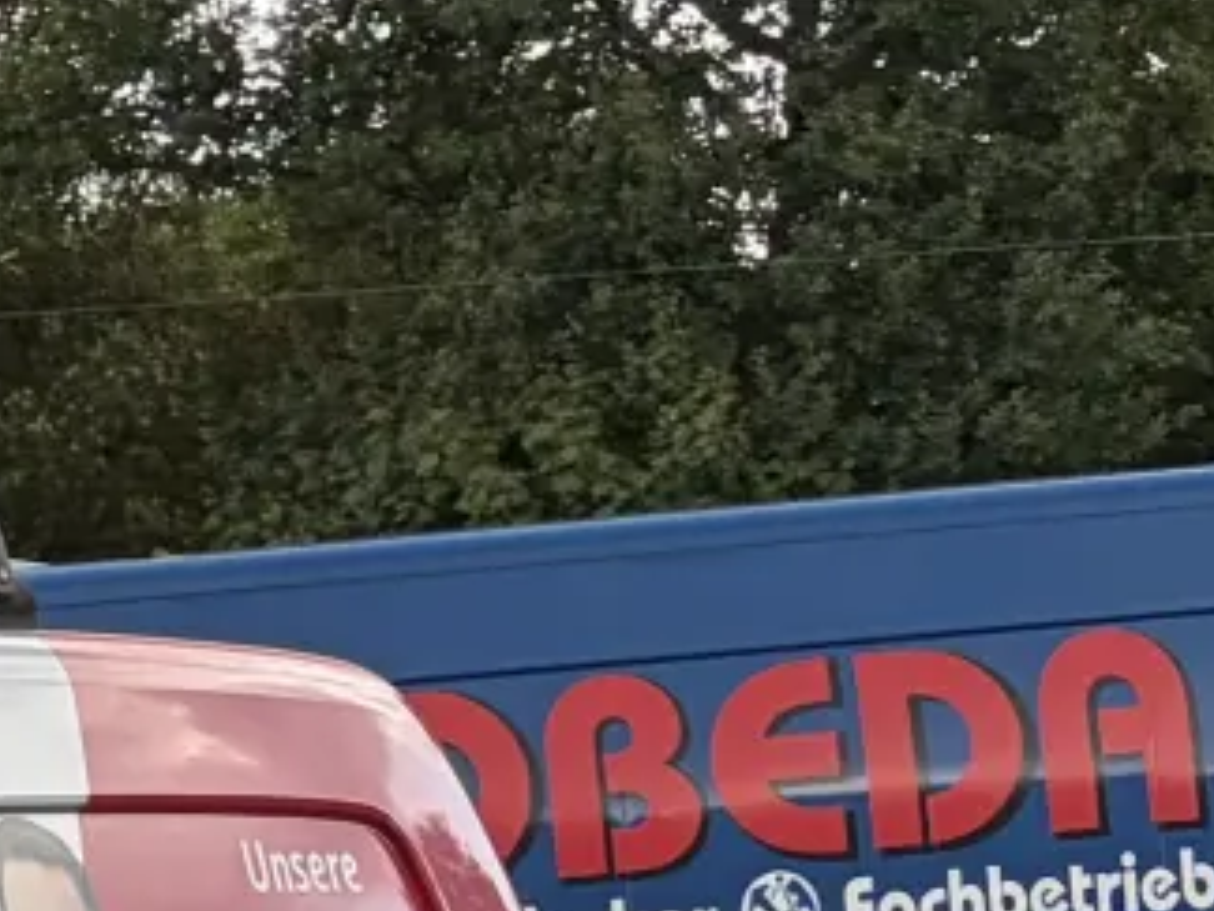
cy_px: 1781
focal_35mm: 154
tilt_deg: -4.9
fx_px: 5401
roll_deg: +4.5
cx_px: -2005
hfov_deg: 10.4
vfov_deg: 9.1
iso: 50
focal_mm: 5.96
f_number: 1.6
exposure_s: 1/673
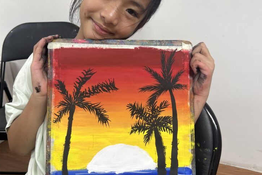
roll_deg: +2.7
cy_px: 79
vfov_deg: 35.9
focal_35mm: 37
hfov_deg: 51.9
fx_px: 269
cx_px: 130
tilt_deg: -23.3
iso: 80
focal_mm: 5.7
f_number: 1.5
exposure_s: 1/100
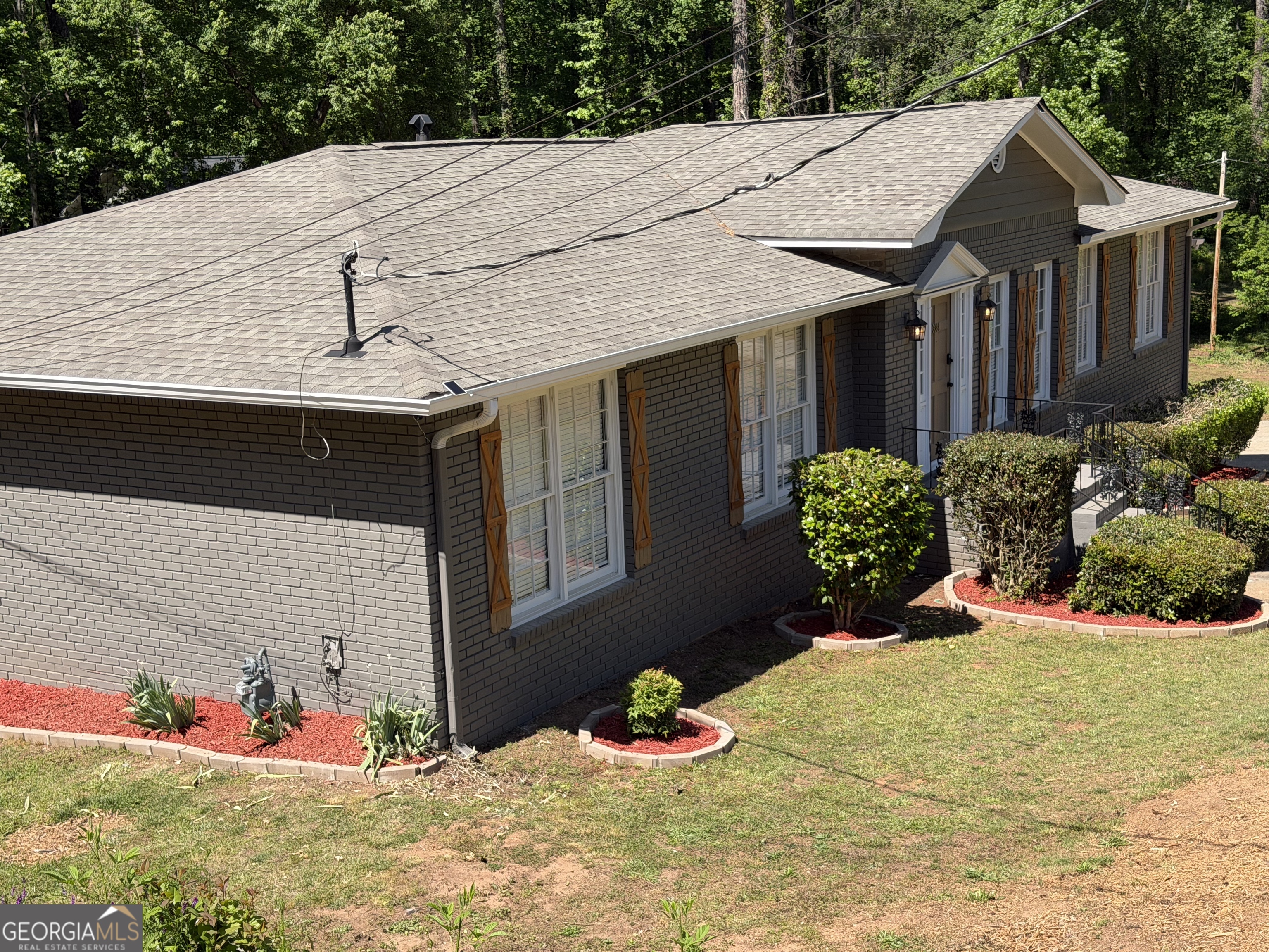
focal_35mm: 48
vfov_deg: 30.3
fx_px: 1760
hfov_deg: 39.7
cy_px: 476
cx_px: 634
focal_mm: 6.76
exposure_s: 1/2865
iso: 64
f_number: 1.78
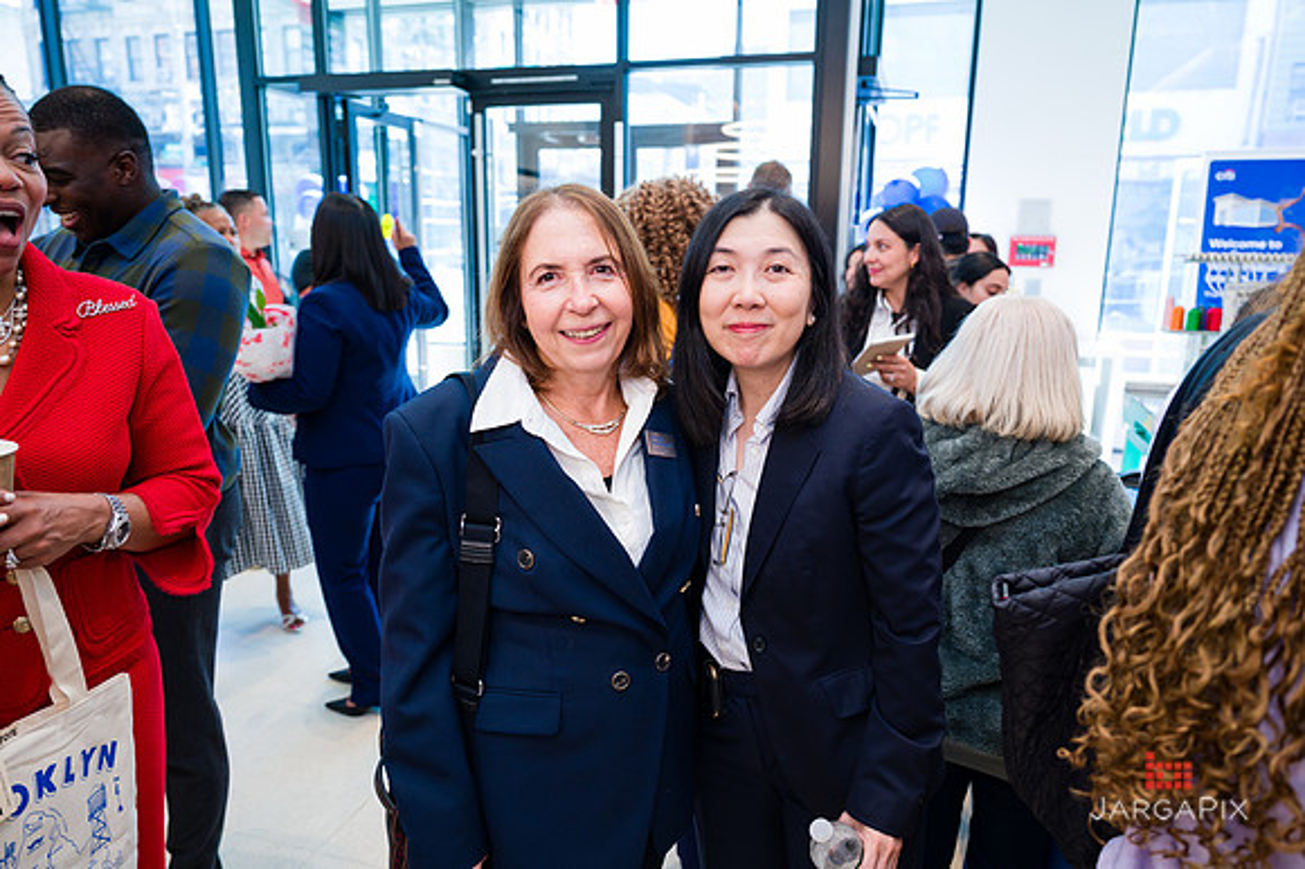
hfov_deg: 71.5
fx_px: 906
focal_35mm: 25
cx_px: 652
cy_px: 434
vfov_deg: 51.2
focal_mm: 25
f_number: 3.2
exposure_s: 1/200
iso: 500
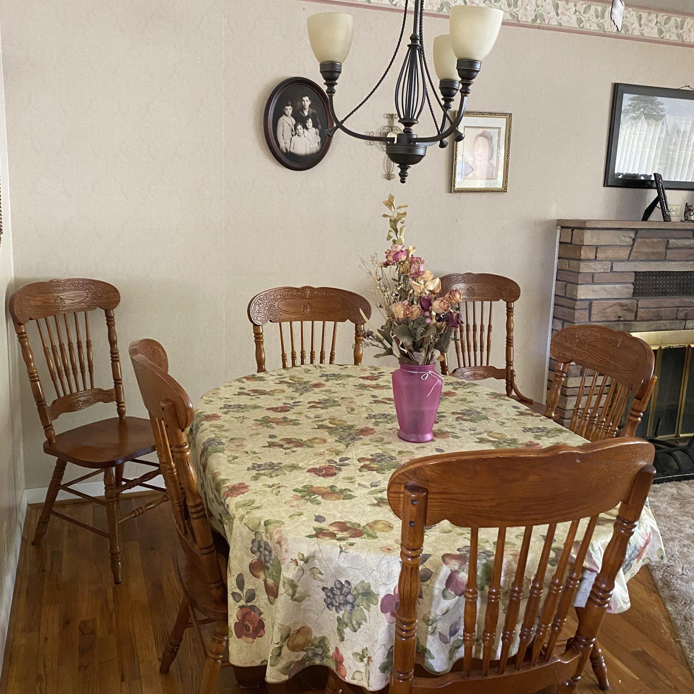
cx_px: 349
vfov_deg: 52.5
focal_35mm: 31
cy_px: 317
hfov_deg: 52.5
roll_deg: -1.8
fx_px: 703
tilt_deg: -8.9
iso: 400
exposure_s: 1/40
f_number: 1.8
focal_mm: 4.25
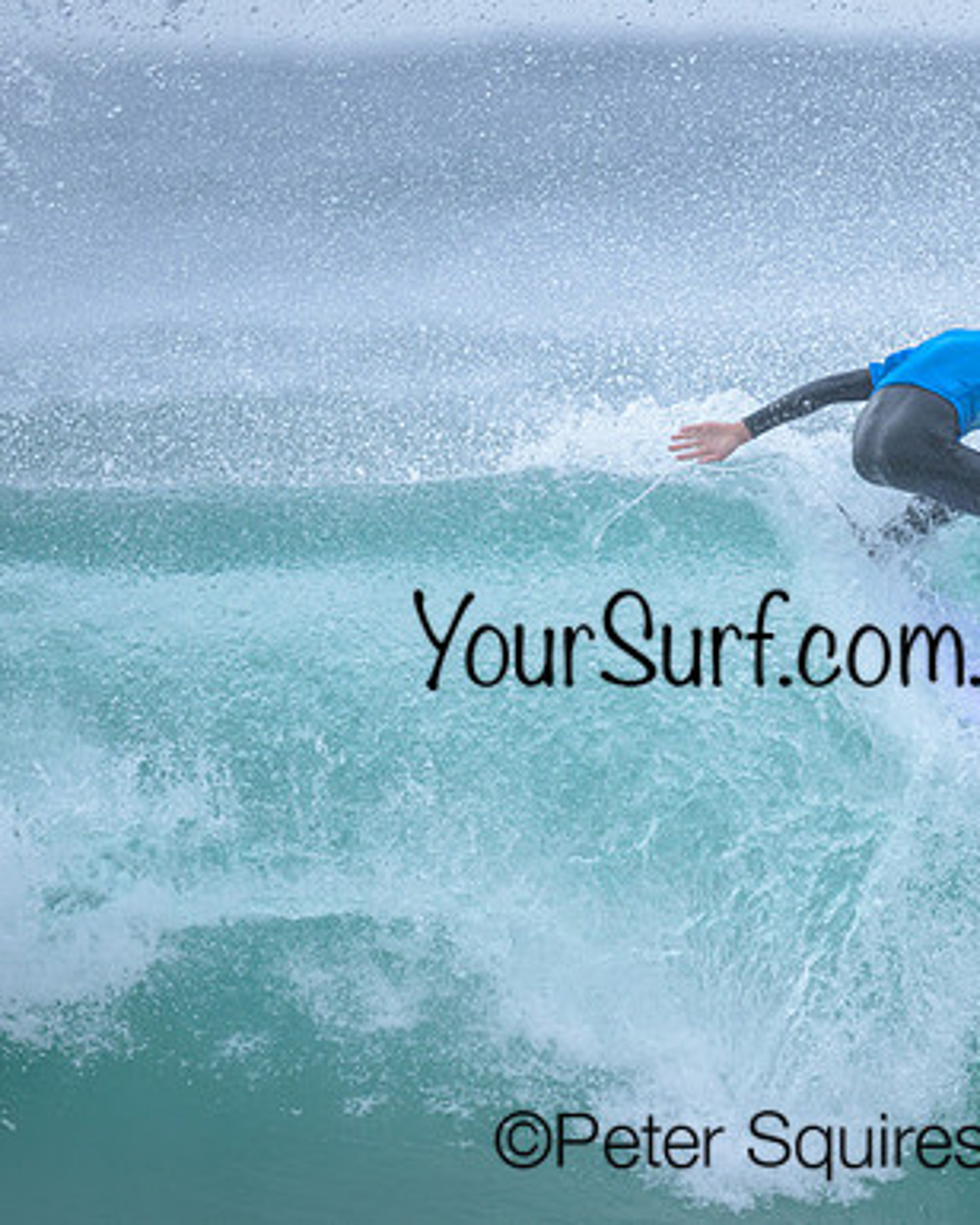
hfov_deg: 1.4
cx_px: 741
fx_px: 41041
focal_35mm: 1132
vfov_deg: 1.7
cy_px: 612
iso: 400
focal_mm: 800
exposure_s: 1/1600
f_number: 6.3
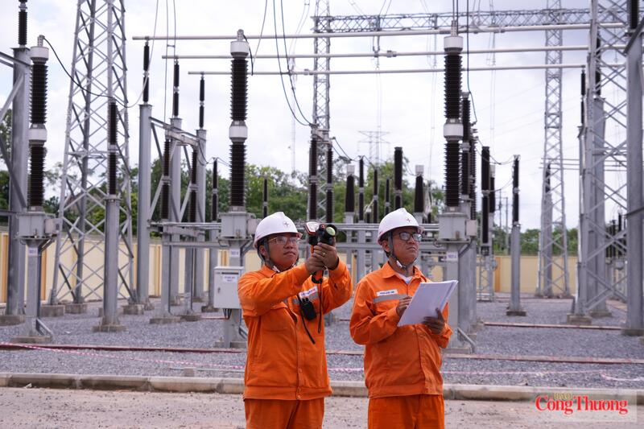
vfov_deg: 24.6
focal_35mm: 55
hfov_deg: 36.3
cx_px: 322
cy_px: 214
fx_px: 984
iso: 160
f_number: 6.3
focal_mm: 55
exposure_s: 1/500
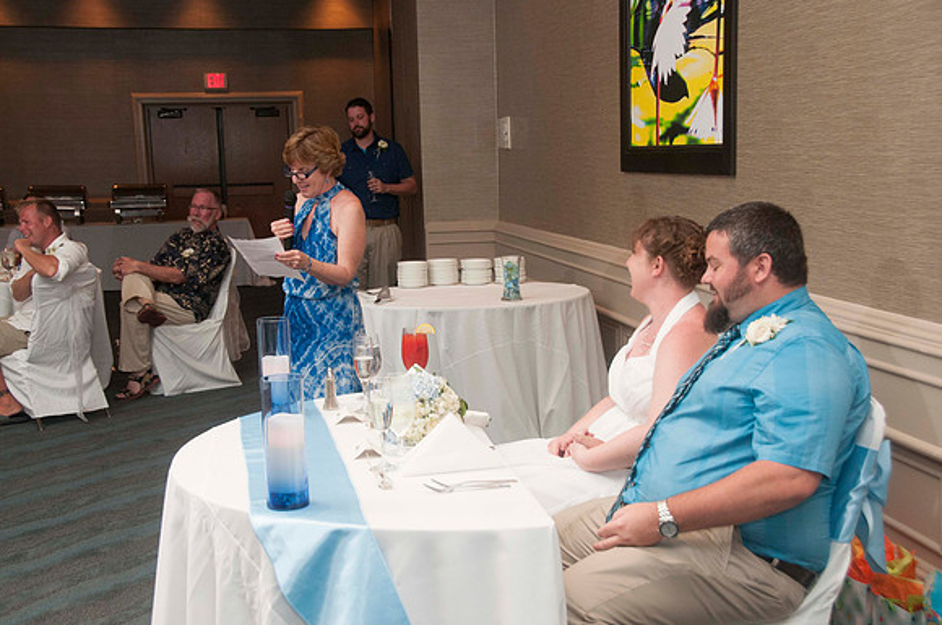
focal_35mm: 48
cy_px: 312
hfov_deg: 41.2
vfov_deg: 28.0
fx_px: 1254
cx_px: 471
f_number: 5.6
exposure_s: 1/60
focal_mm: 32
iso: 800
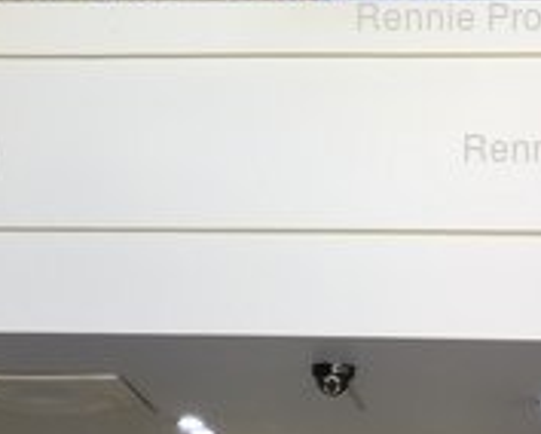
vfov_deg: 18.7
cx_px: 355
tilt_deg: +28.7
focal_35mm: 80
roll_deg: -2.5
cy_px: -5
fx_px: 1282
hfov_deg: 23.7
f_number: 2.2
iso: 32
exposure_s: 1/33
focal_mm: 4.15
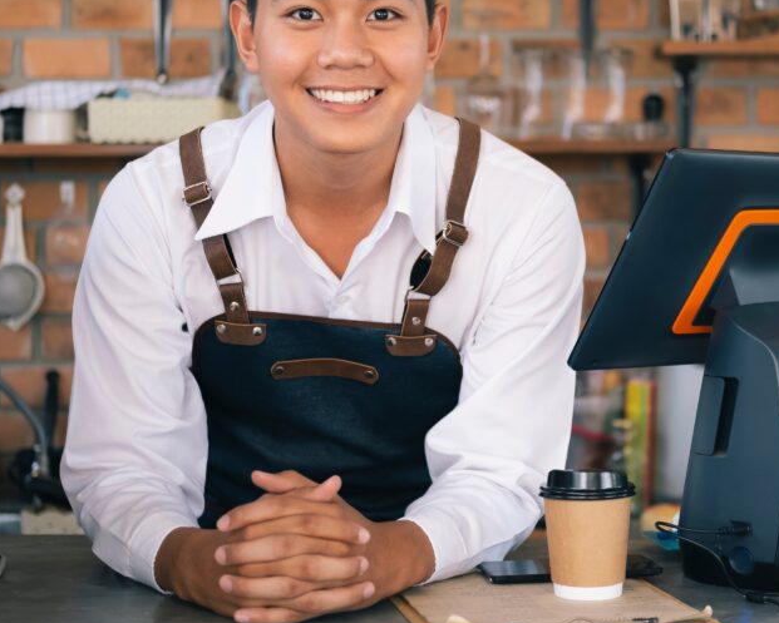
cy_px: 263
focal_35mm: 82
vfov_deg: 18.7
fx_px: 1891
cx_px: 493
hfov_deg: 23.2
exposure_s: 1/125
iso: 200
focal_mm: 35
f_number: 2
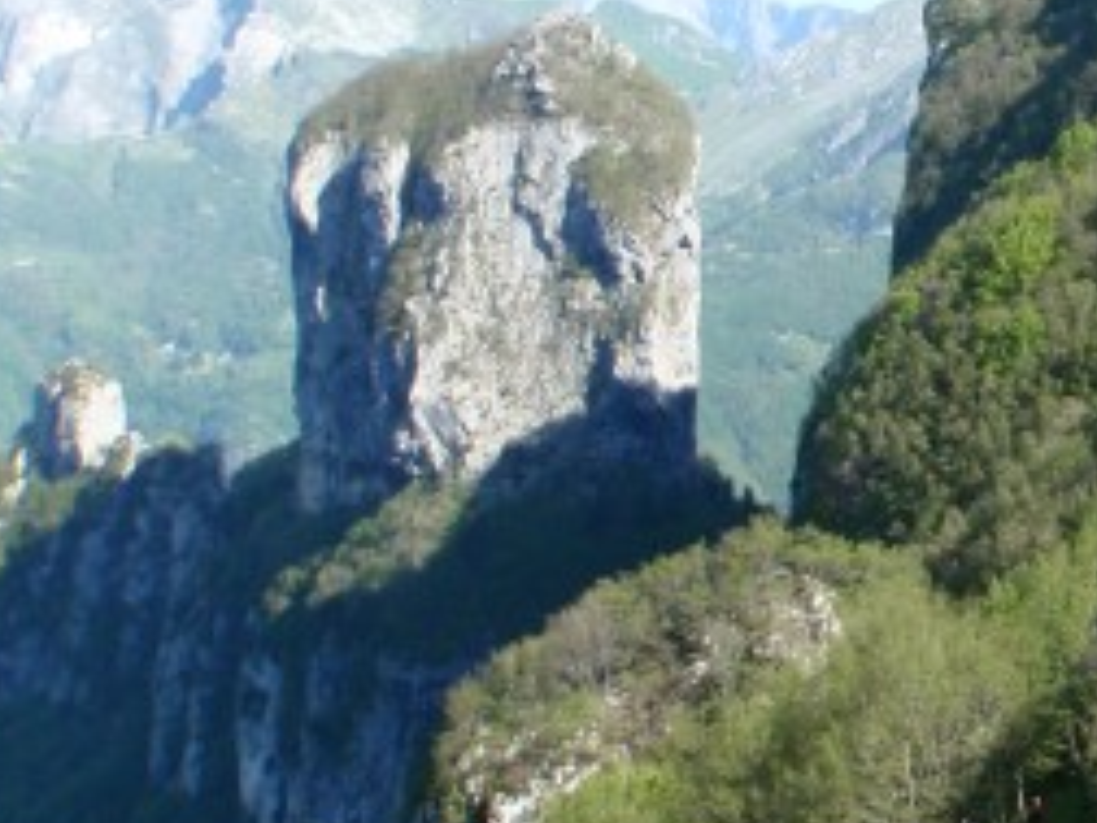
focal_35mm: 89
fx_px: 2820
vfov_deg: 16.5
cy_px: 235
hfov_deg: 20.8
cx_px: 1258
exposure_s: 1/200
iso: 64
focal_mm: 5
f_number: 4
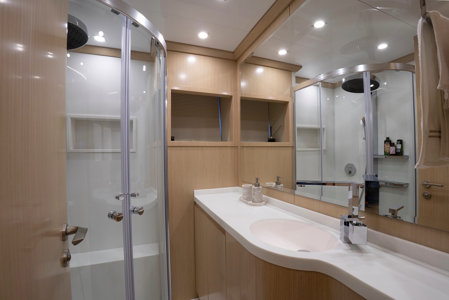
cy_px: 150
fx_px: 187
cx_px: 224
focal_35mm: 15
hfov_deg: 100.4
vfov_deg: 77.4
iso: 200
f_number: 7.1
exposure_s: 1/6
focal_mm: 10
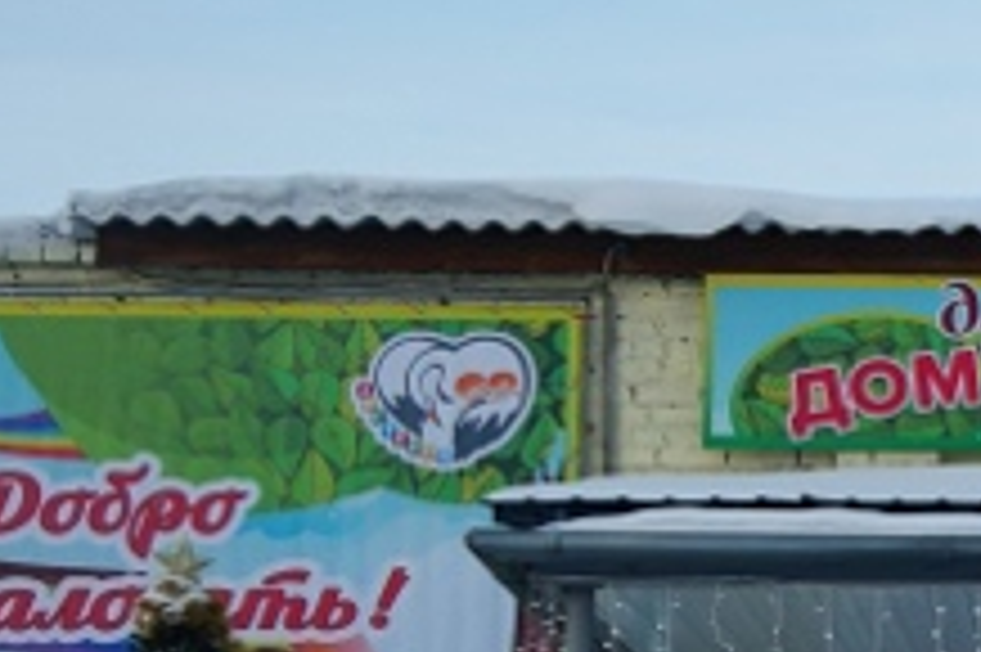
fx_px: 2532
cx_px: 1395
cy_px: 782
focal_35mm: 93
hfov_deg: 19.6
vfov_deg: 14.2
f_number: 4.5
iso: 100
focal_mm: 18
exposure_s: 1/80
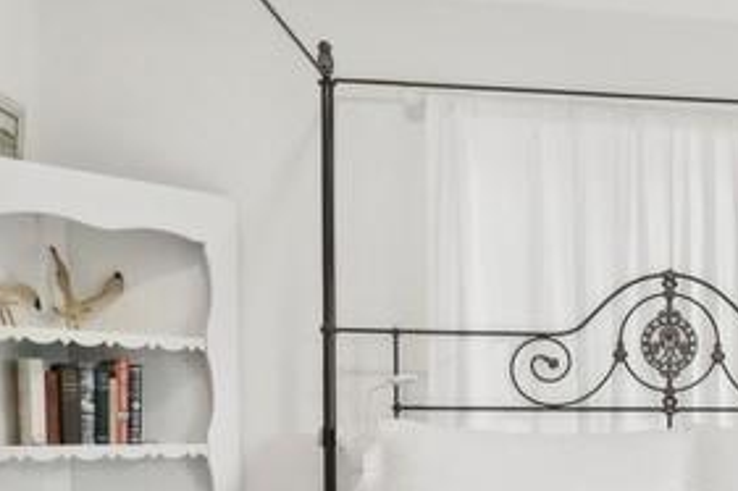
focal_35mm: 51
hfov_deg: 33.7
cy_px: 425
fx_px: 1045
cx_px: 817
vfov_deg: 25.8
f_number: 8
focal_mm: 14
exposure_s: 1/60
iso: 800
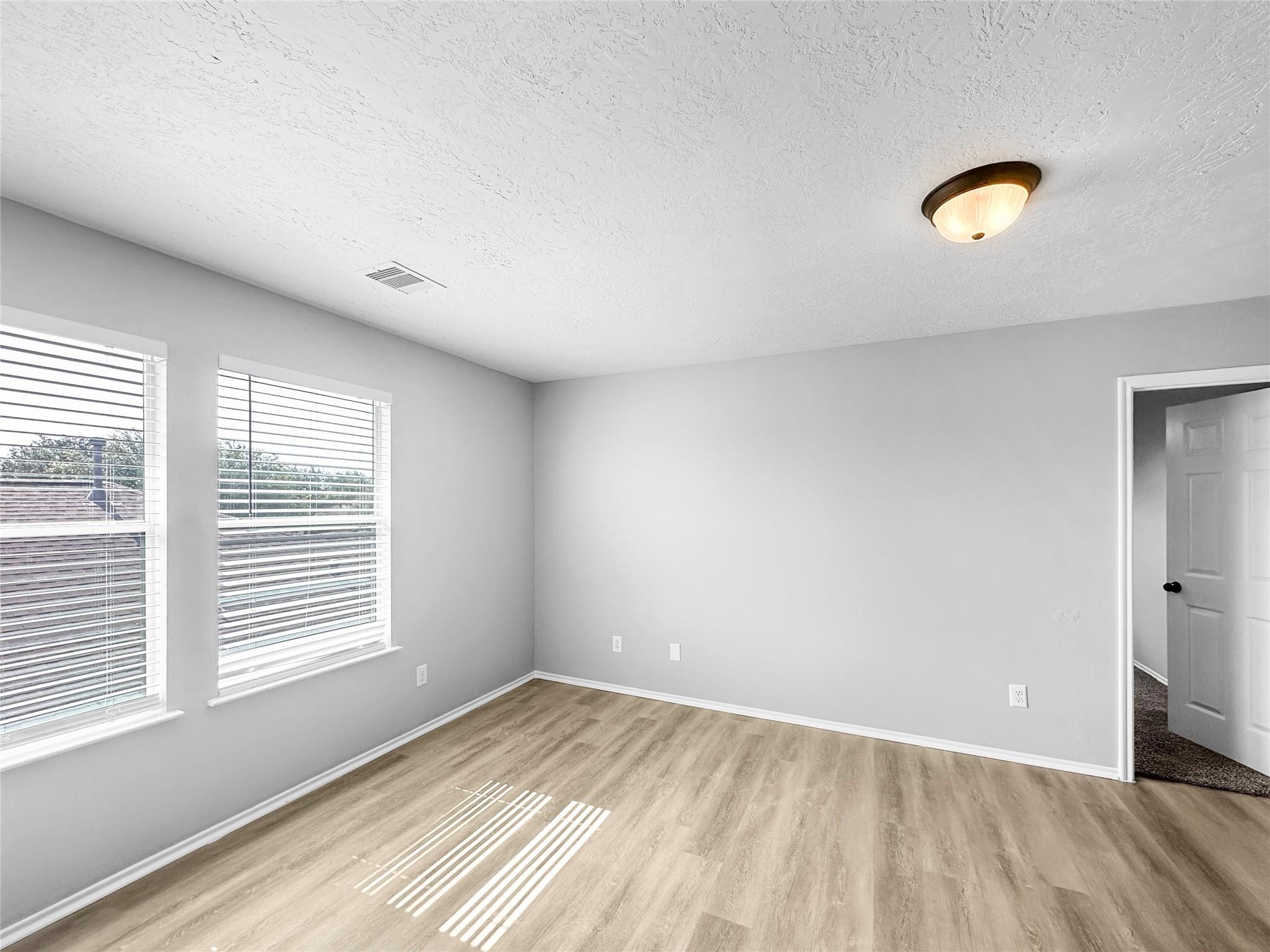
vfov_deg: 85.7
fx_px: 514
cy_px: 476
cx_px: 635
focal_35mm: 14
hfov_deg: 102.1
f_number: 2.2
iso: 40
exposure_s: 1/160
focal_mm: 2.22
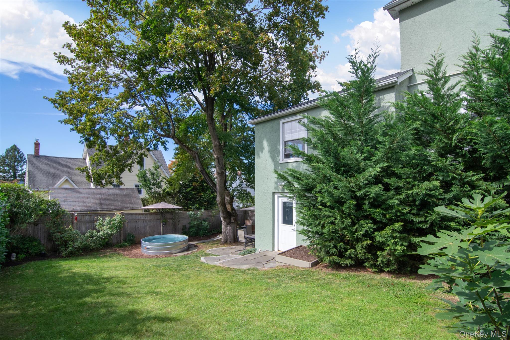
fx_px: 234
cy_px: 170
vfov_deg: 72.0
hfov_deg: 95.0
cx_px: 255
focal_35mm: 16
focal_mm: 11
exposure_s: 1/250
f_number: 14
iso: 500
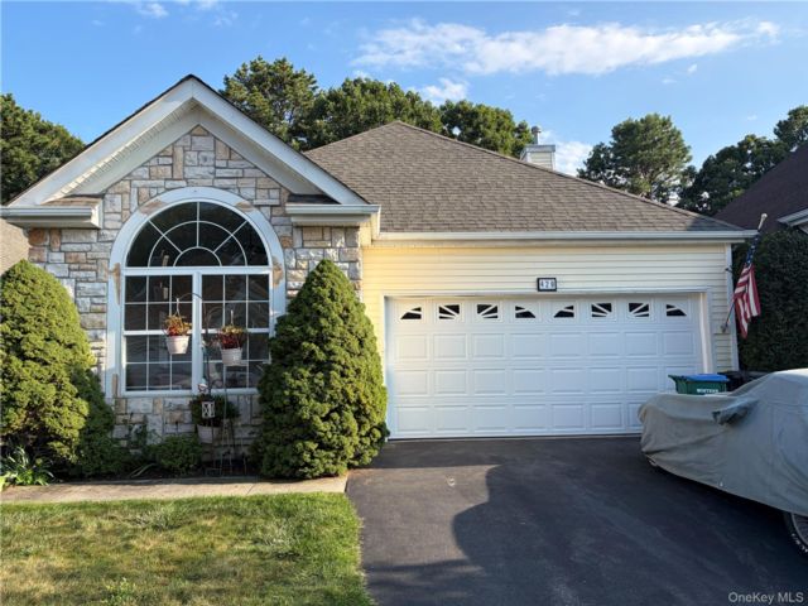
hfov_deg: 67.3
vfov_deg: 53.1
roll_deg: +1.6
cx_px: 404
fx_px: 607
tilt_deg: +6.8
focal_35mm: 26
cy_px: 303
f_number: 1.6
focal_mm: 5.96
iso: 50
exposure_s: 1/1667
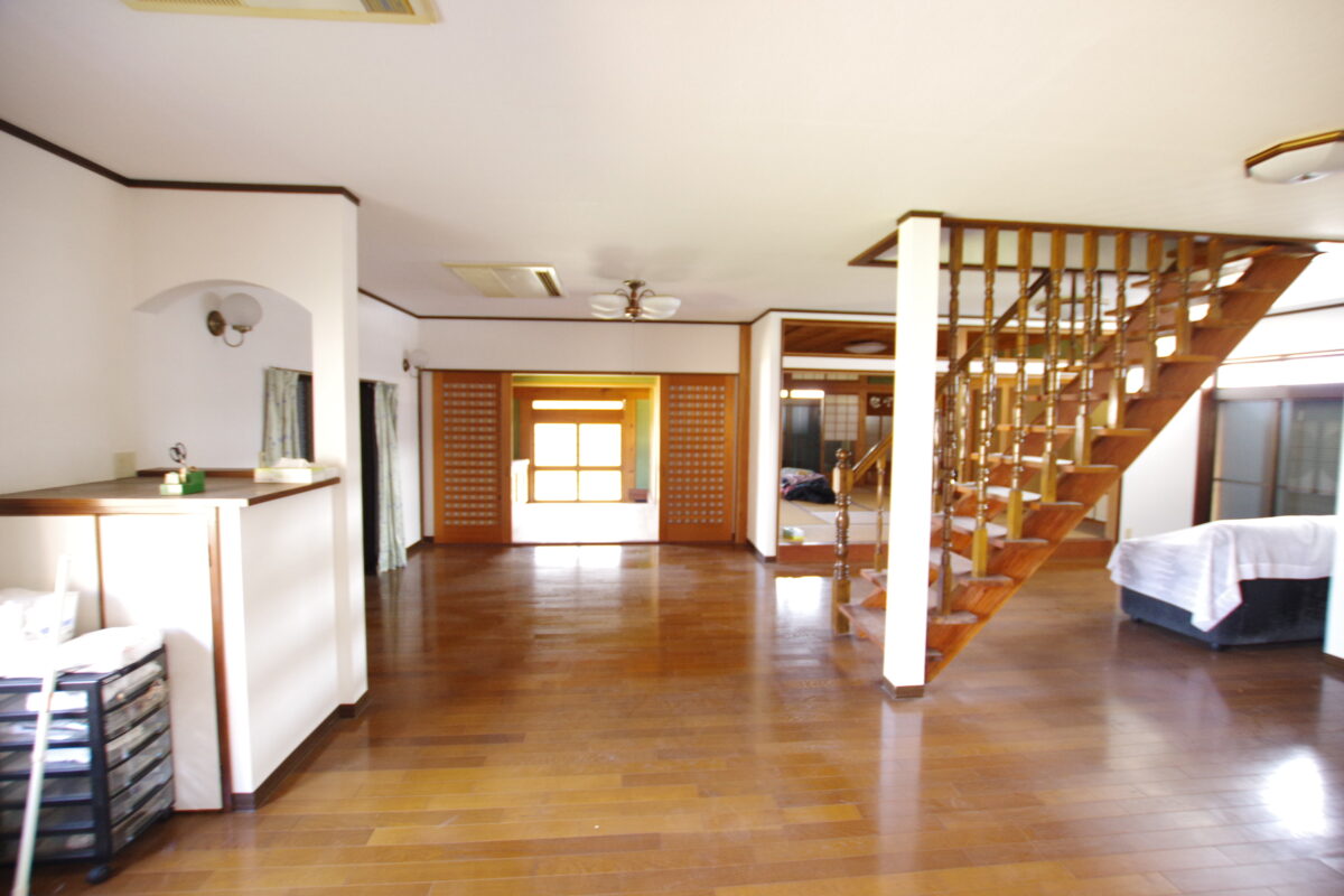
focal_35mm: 15
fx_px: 560
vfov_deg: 77.3
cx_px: 672
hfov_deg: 100.4
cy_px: 448
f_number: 3.5
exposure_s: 1/20
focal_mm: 10
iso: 1600
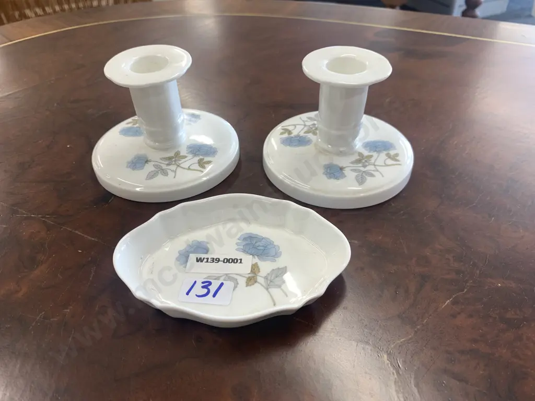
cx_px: 268
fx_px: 402
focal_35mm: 26
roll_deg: +1.8
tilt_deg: -42.6
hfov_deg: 67.3
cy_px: 200
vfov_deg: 53.1
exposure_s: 1/100
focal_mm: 4.25
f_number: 1.8
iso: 40
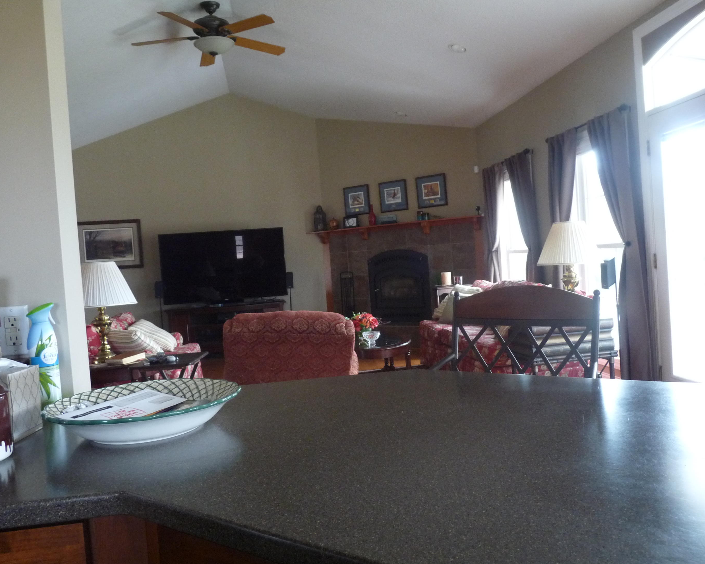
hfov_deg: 60.4
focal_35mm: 29
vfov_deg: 50.0
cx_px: 377
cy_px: 276
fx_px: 605
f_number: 2.8
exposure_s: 1/30
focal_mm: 4.8
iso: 320
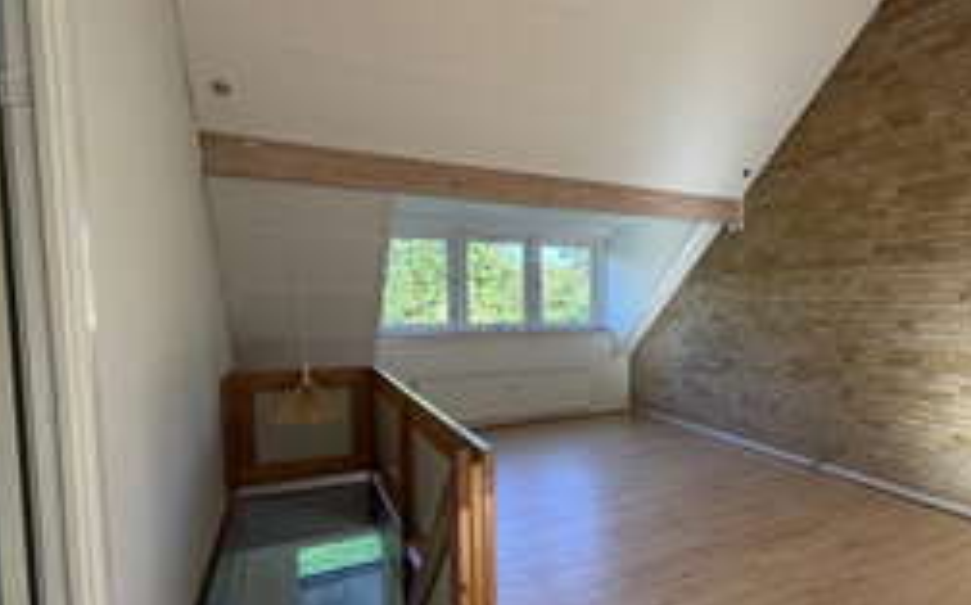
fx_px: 582
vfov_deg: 54.7
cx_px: 661
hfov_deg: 76.7
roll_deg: +0.0
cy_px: 347
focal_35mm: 22
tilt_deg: -4.6
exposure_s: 1/121
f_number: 2.2
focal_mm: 2.22
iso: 125
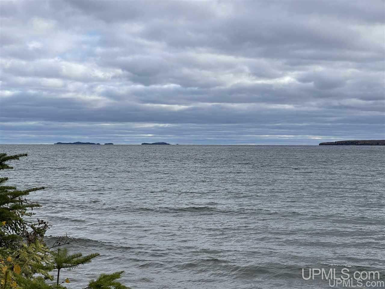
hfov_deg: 30.3
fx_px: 712
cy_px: 144
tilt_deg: +0.1
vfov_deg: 22.9
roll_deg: -0.6
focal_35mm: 64
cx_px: 192
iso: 20
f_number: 2.2
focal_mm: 7.5
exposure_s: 1/1309
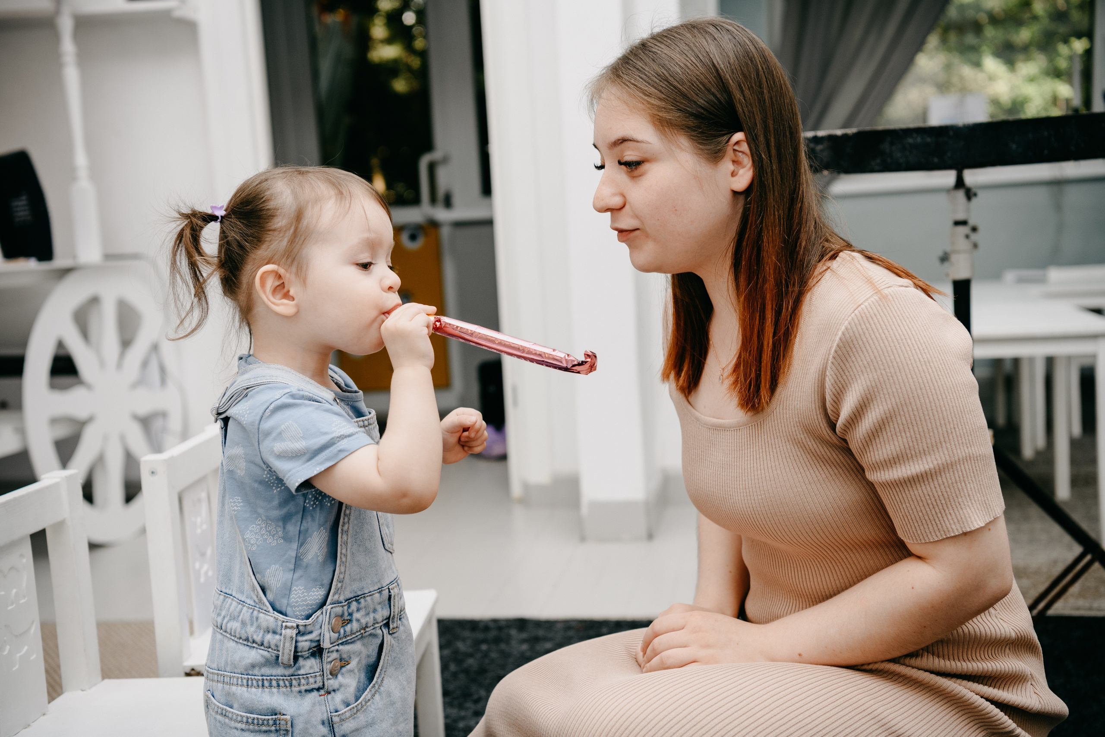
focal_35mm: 45
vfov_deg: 29.9
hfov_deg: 43.6
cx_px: 552
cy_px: 368
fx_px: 1381
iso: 160
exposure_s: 1/160
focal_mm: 45
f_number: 3.5
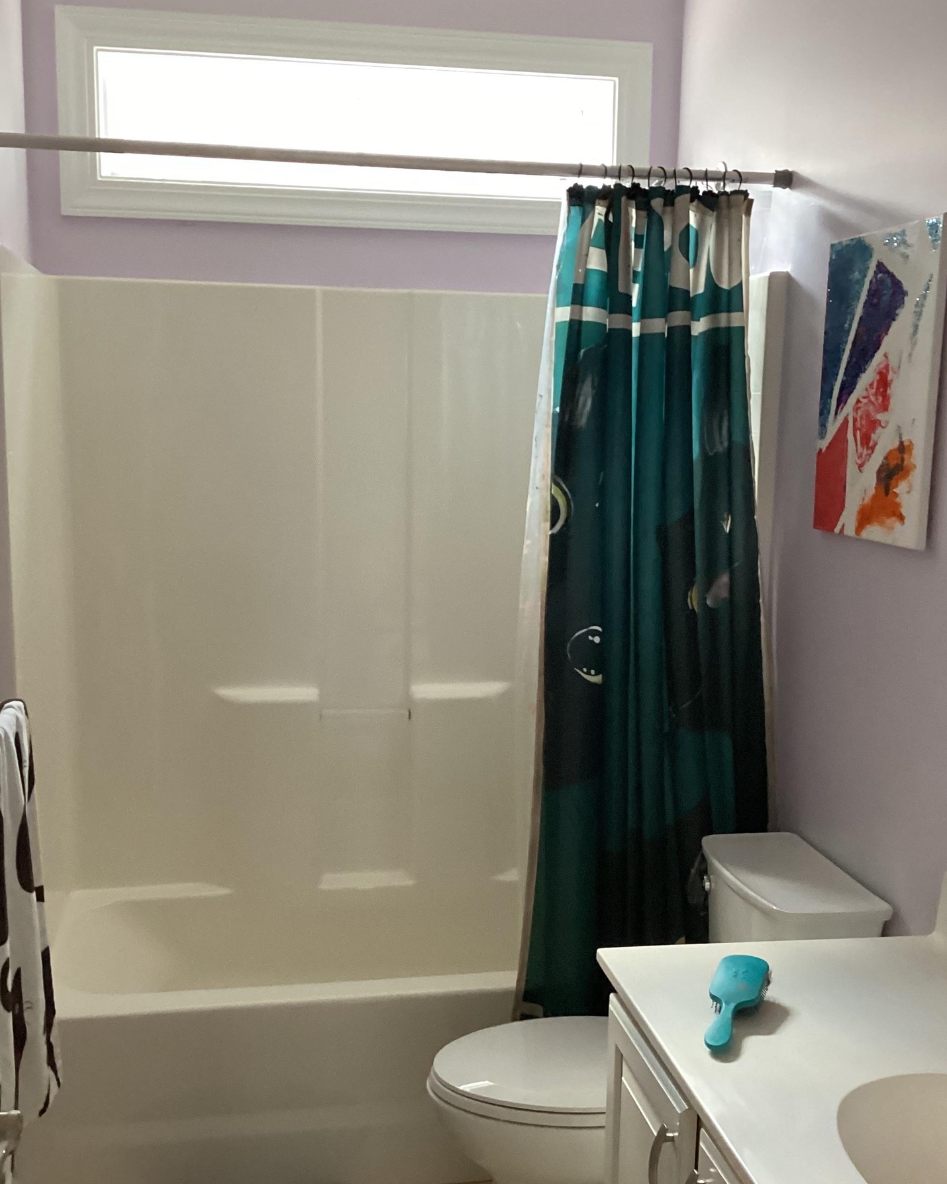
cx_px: 489
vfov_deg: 46.8
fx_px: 1367
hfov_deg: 38.2
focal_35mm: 39
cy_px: 642
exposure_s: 1/50
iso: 320
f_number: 2.4
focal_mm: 3.3
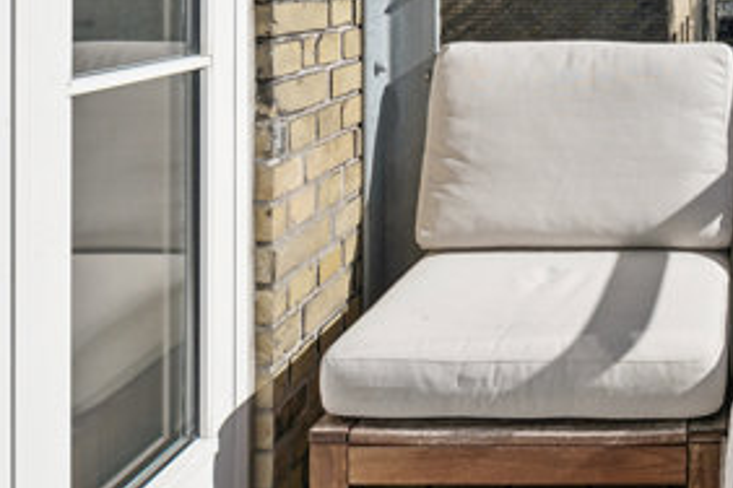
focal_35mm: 51
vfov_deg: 25.0
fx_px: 1038
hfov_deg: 35.1
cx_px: 741
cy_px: -22
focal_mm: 18
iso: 160
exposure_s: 1/500
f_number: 9
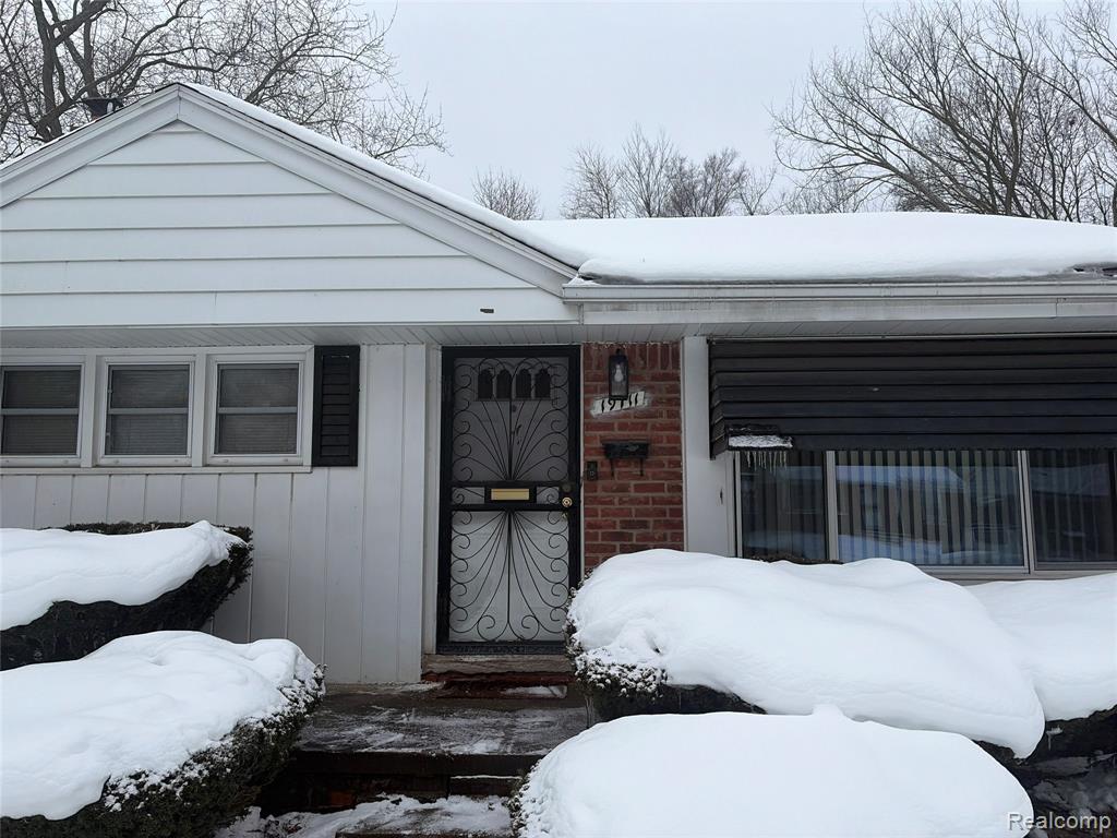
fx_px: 839
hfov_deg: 67.3
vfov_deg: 53.1
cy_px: 419
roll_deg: +0.1
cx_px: 558
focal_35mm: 26
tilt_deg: +6.0
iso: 64
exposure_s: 1/4950
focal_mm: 5.96
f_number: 1.6
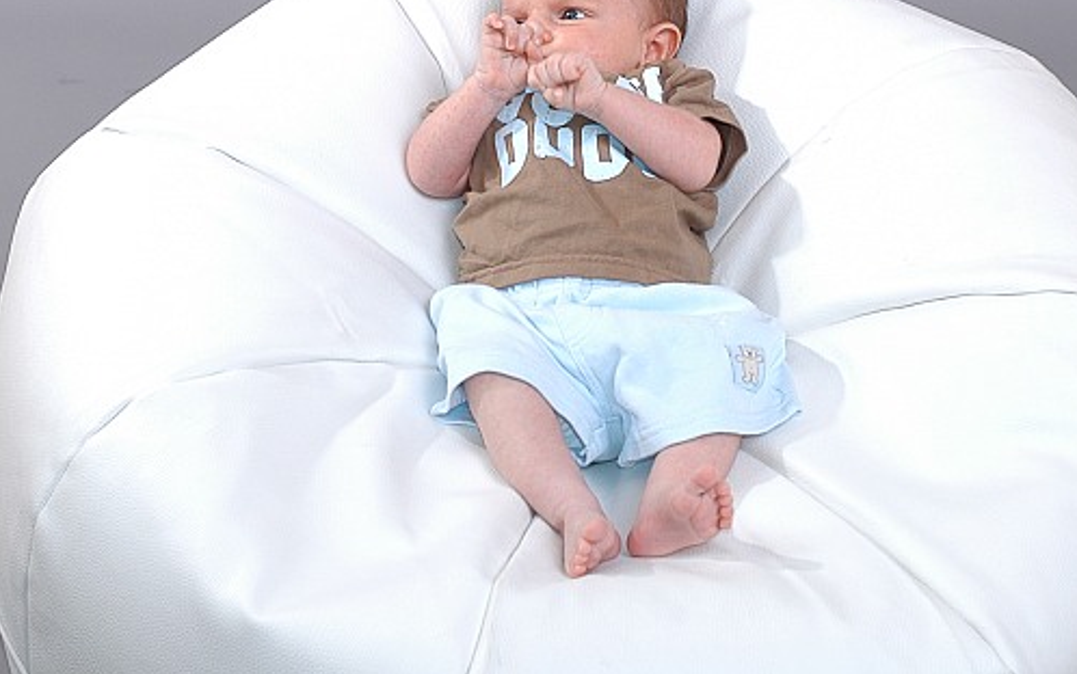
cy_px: 145
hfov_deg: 24.1
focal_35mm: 86
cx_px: 586
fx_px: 2521
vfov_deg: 15.2
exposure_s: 1/100
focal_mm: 35
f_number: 5
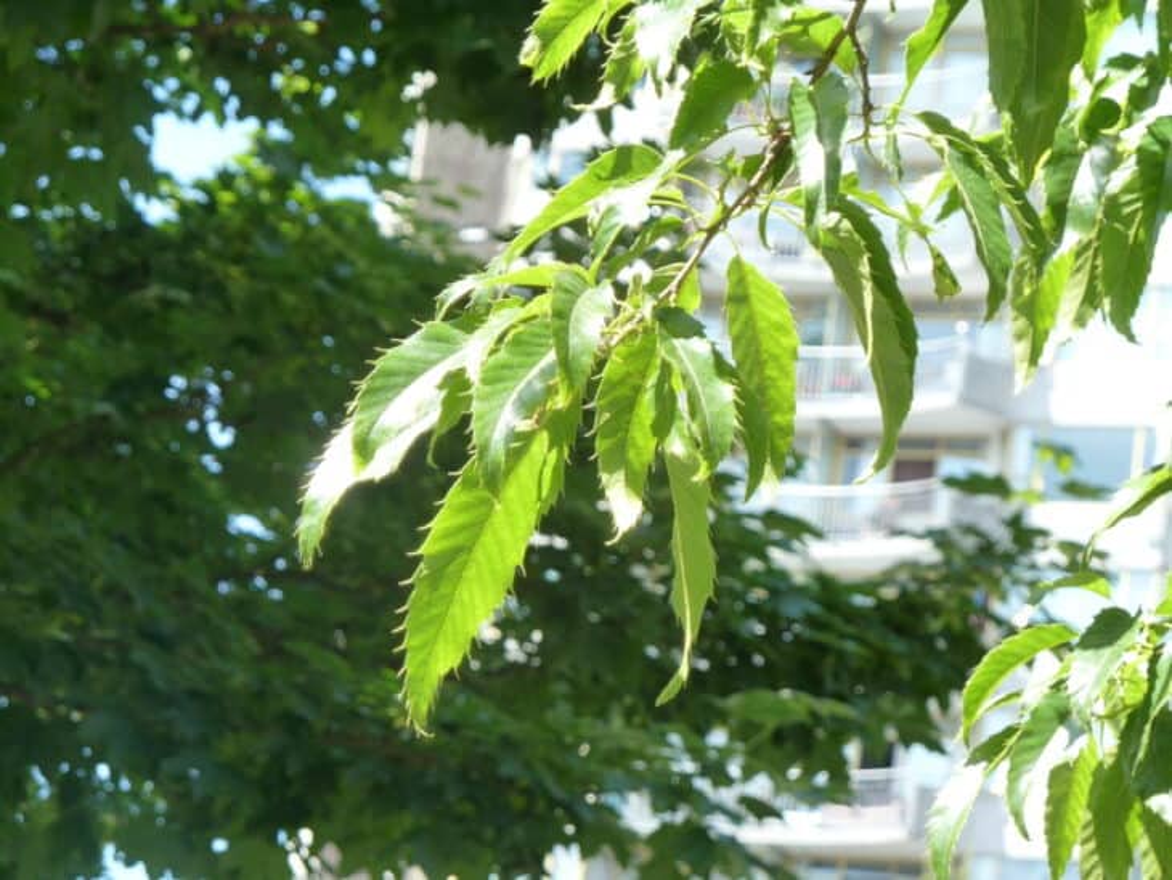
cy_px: 440
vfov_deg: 9.4
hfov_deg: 12.5
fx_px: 5351
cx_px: 586
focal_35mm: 158
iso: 125
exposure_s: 1/100
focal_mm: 25.9
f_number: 4.5
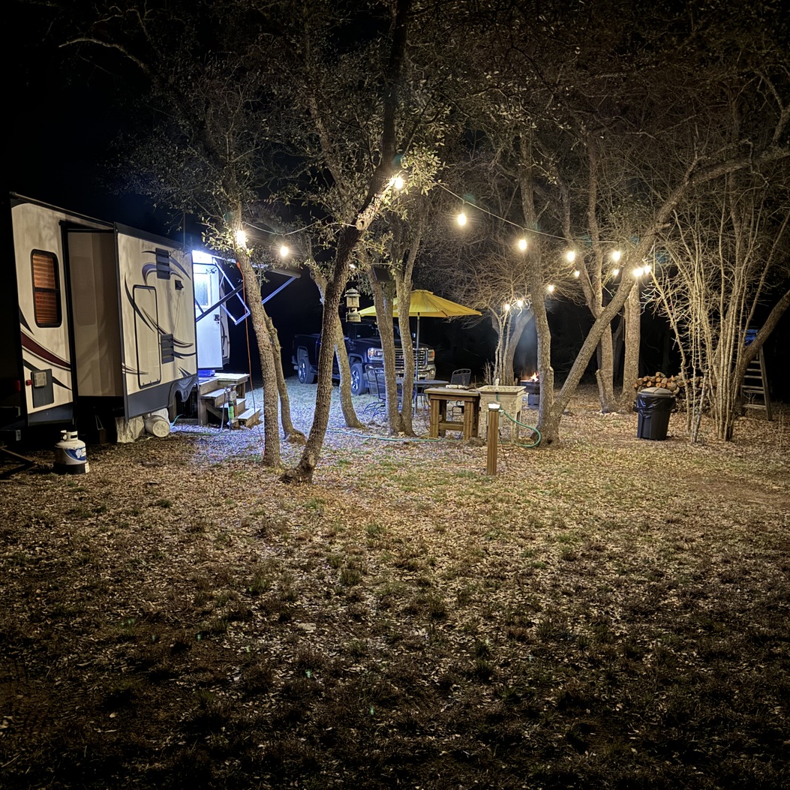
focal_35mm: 29
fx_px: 749
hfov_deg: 55.6
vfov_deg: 55.5
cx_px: 388
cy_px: 446
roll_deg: +0.6
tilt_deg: -10.4
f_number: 1.78
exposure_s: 1/5
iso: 2000
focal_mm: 6.76
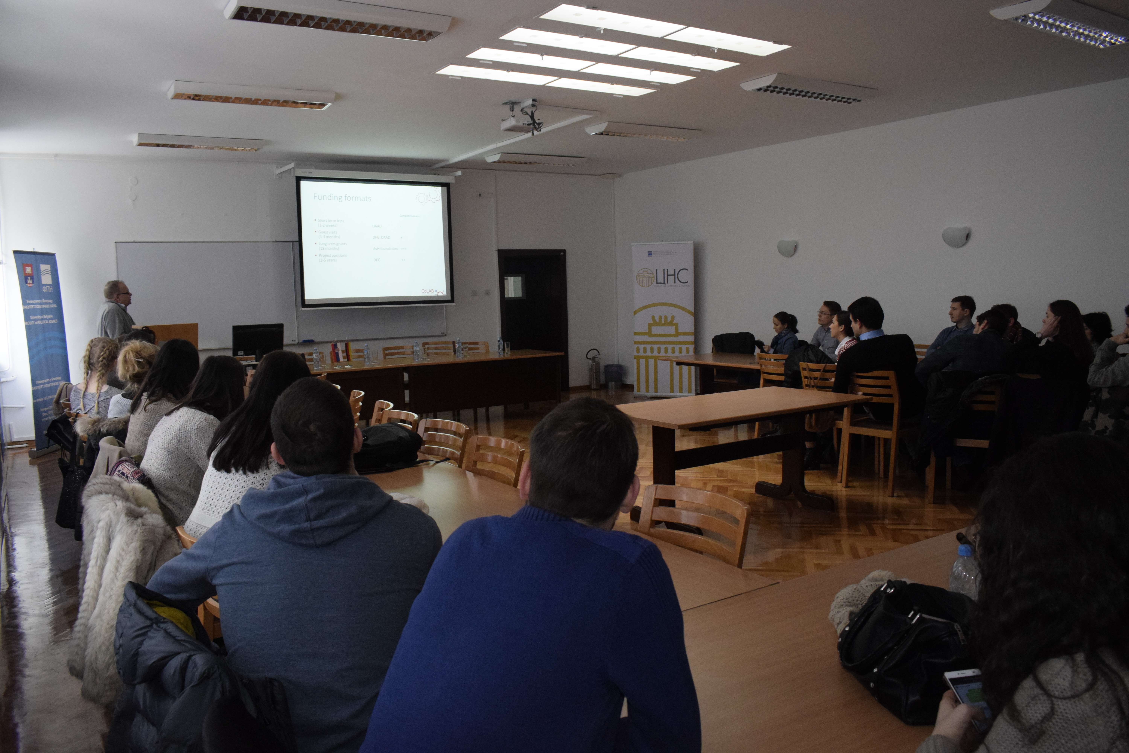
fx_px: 847
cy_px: 376
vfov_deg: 47.9
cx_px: 564
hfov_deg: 67.4
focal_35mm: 27
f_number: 6.3
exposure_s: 1/200
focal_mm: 18
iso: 3200
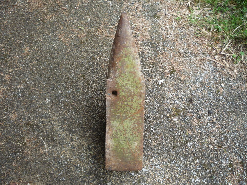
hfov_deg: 60.0
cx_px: 124
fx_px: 214
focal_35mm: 30
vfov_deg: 46.8
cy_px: 92
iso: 250
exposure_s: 1/30
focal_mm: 5.2
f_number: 3.3
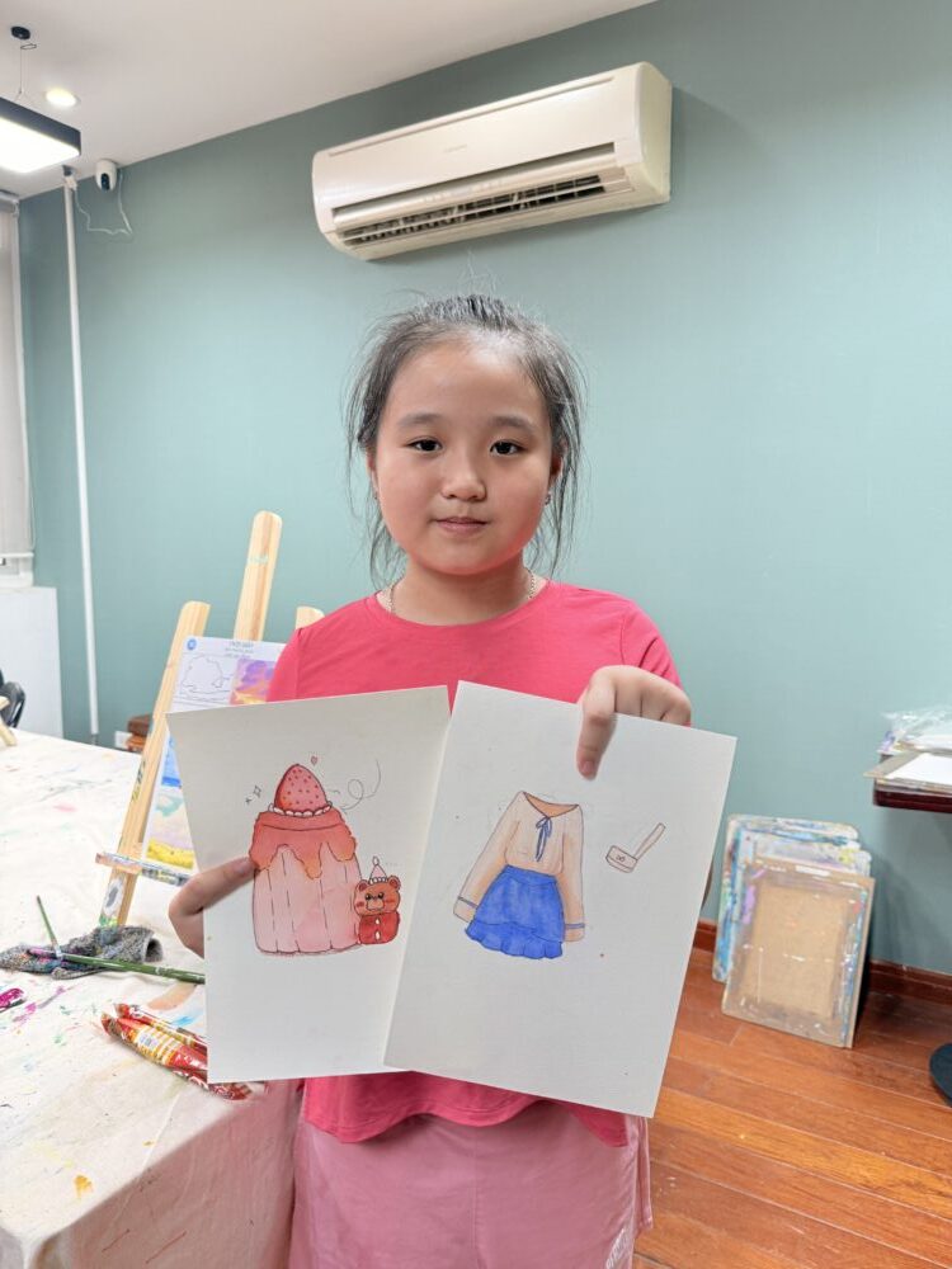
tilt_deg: -5.9
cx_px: 476
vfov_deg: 71.6
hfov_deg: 56.8
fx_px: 880
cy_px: 634
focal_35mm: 24
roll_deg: -1.2
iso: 100
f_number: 1.78
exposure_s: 1/100
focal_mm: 6.76
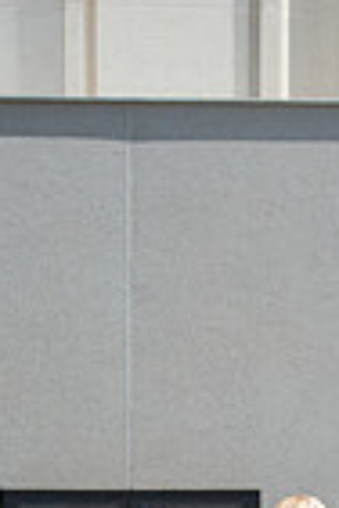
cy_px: 634
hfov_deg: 10.7
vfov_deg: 15.4
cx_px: 191
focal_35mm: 128
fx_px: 1808
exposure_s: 1/400
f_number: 6.3
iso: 100
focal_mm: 40
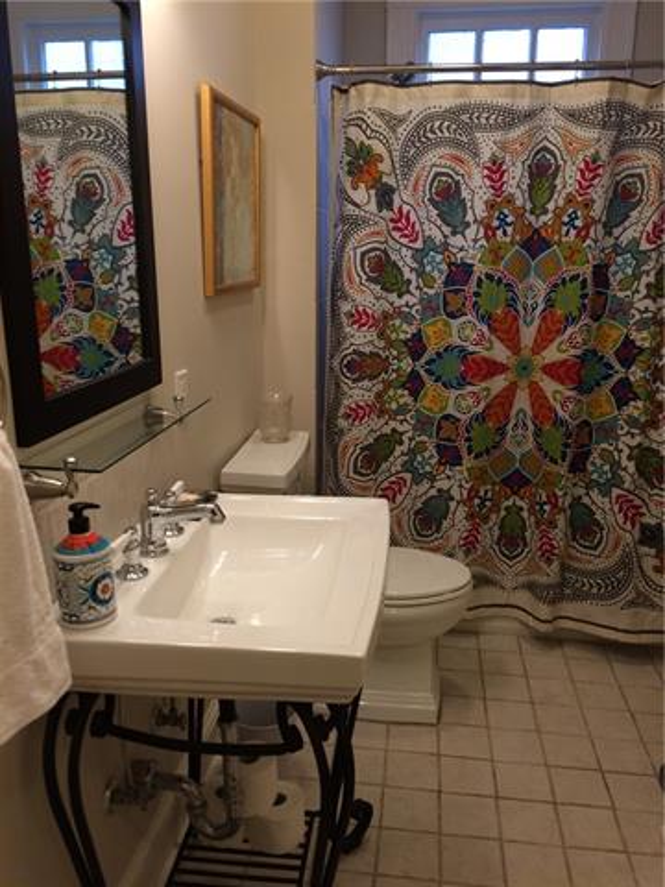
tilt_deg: -14.7
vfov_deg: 61.7
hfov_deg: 48.2
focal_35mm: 29
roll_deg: +0.3
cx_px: 332
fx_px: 743
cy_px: 444
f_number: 2.2
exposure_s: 1/30
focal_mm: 4.15
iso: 100
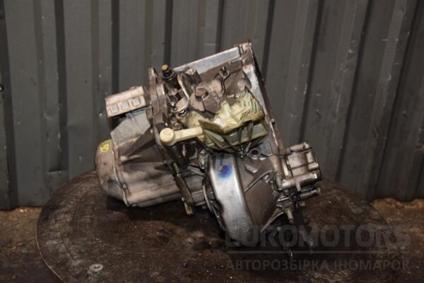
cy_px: 142
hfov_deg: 38.9
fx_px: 601
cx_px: 212
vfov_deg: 26.5
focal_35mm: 51
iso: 800
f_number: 5
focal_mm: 34
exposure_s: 1/60
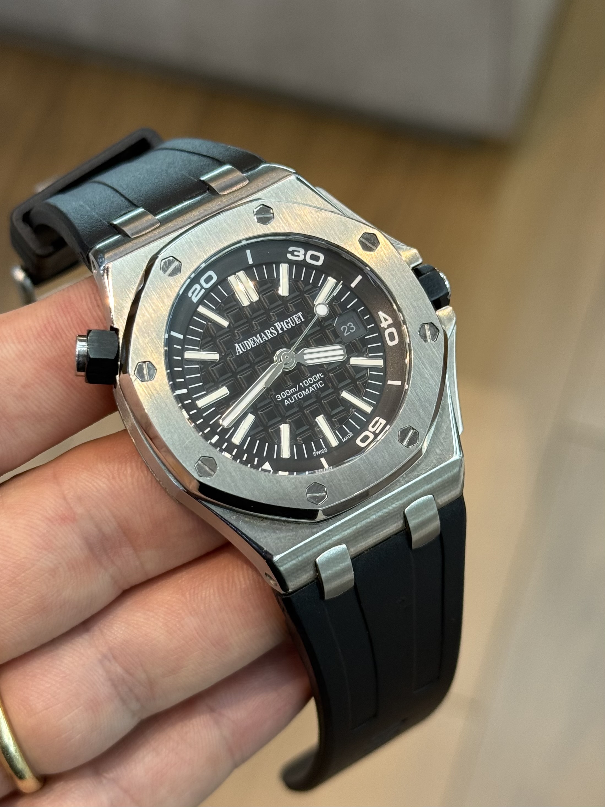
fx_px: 1119
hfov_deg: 30.3
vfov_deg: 39.7
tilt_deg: -66.1
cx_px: 302
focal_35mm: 48
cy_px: 404
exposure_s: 1/60
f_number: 1.78
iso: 100
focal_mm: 6.76
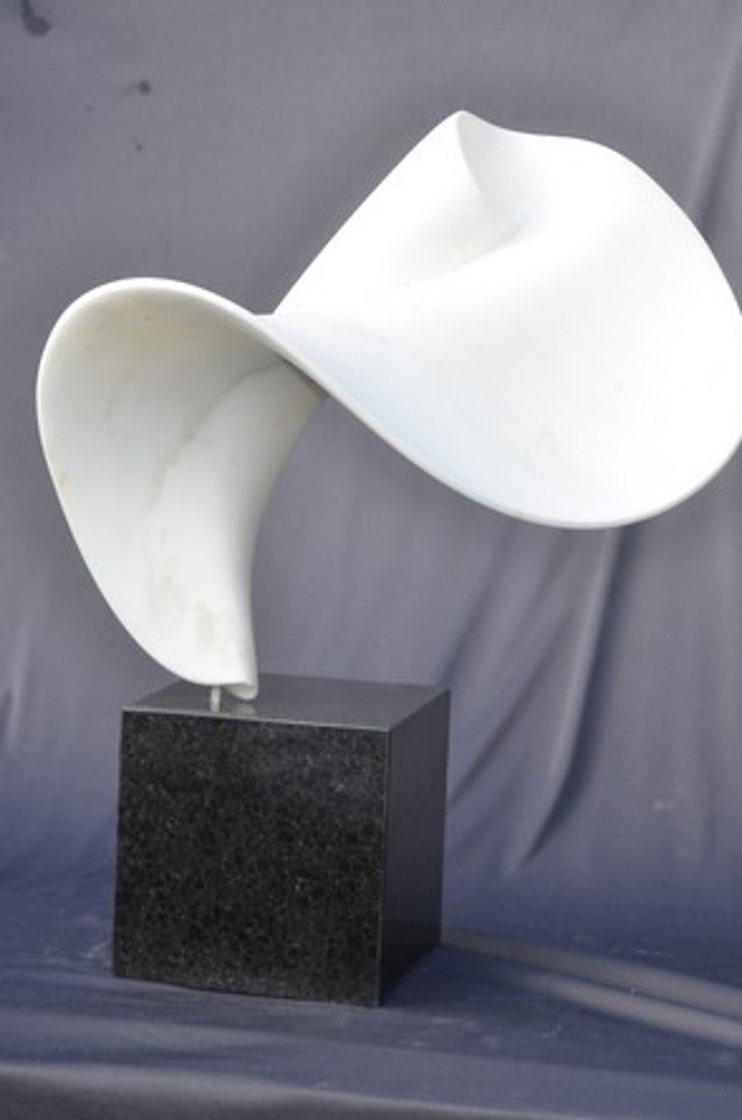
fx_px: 2920
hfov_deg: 14.5
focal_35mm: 94
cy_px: 573
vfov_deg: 21.7
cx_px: 361
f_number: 7.1
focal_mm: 58
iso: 320
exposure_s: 1/250
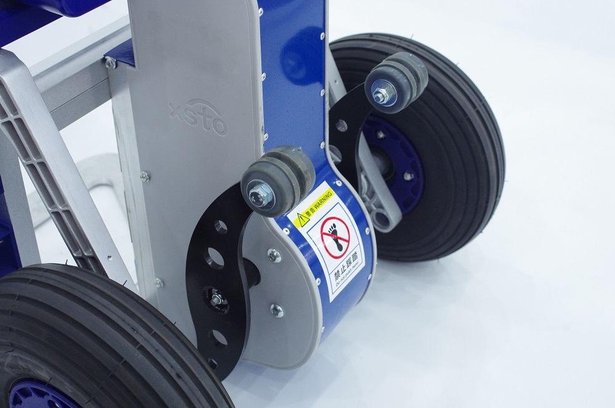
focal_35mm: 52
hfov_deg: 38.3
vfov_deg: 25.9
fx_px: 886
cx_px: 308
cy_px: 204
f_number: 6.3
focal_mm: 35
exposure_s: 1/30
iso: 1600
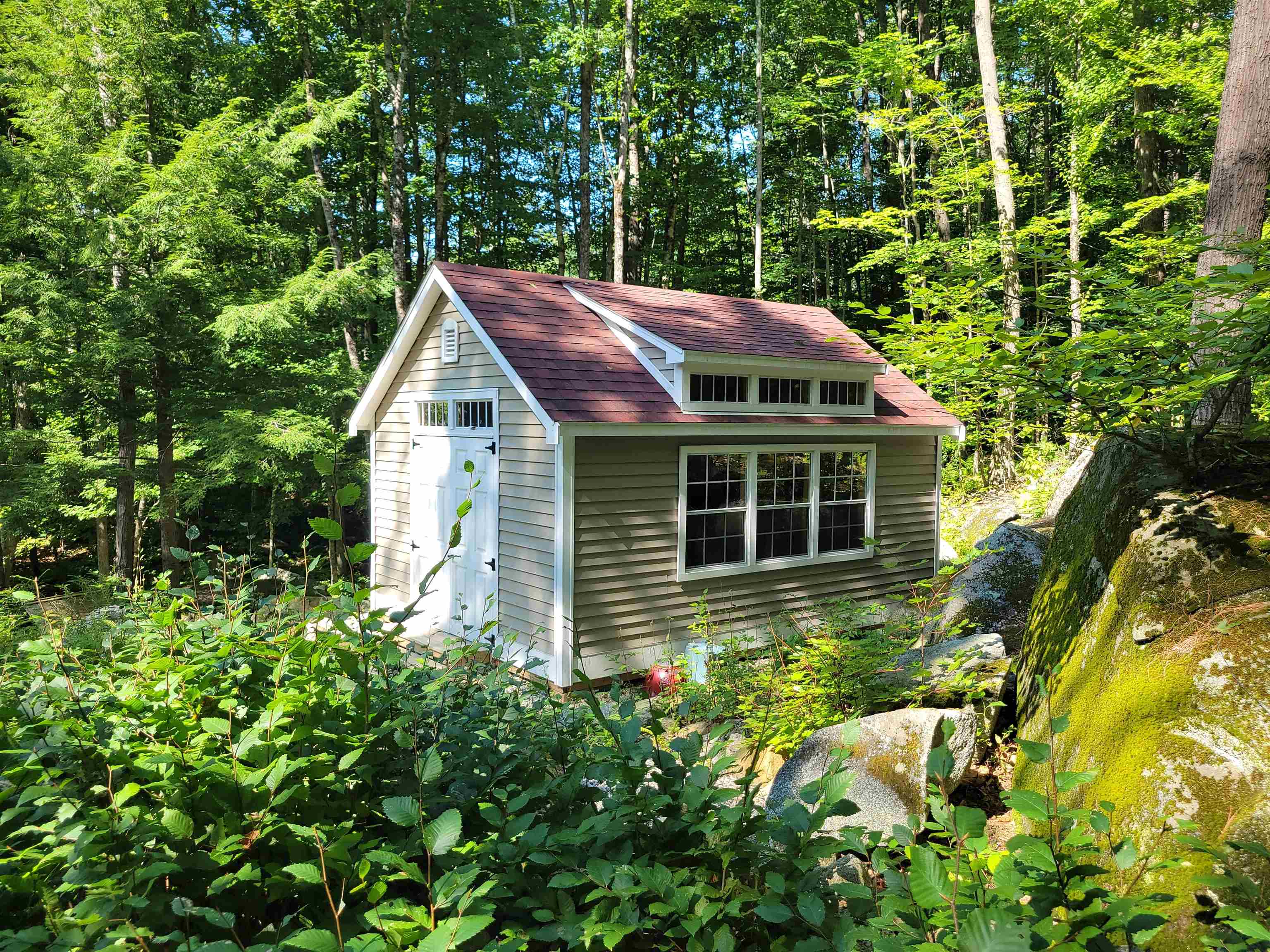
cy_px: 476
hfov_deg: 67.3
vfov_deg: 53.1
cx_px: 635
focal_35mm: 26
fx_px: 954
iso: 40
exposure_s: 1/373
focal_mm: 5.4
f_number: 1.8
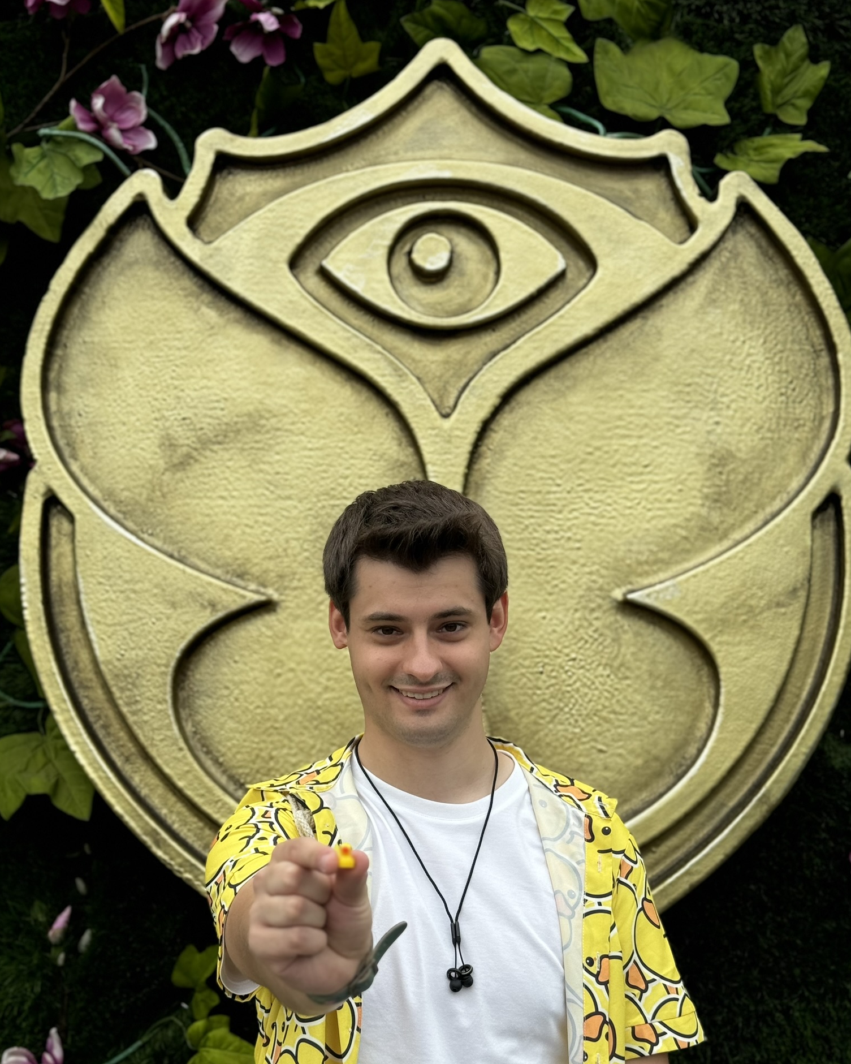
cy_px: 576
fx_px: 1605
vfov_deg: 36.6
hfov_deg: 29.7
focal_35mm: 51
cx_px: 427
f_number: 1.78
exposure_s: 1/2611
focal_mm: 6.76
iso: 64
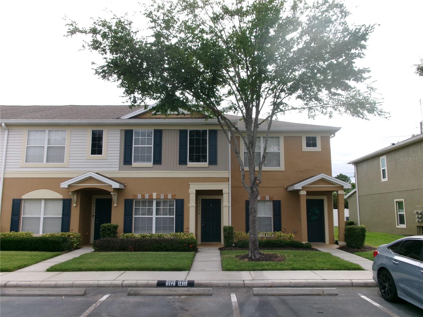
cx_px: 212
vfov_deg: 49.7
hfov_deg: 63.4
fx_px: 342
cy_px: 158
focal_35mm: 28
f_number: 10.8
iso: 100
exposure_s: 1/70
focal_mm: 5.1
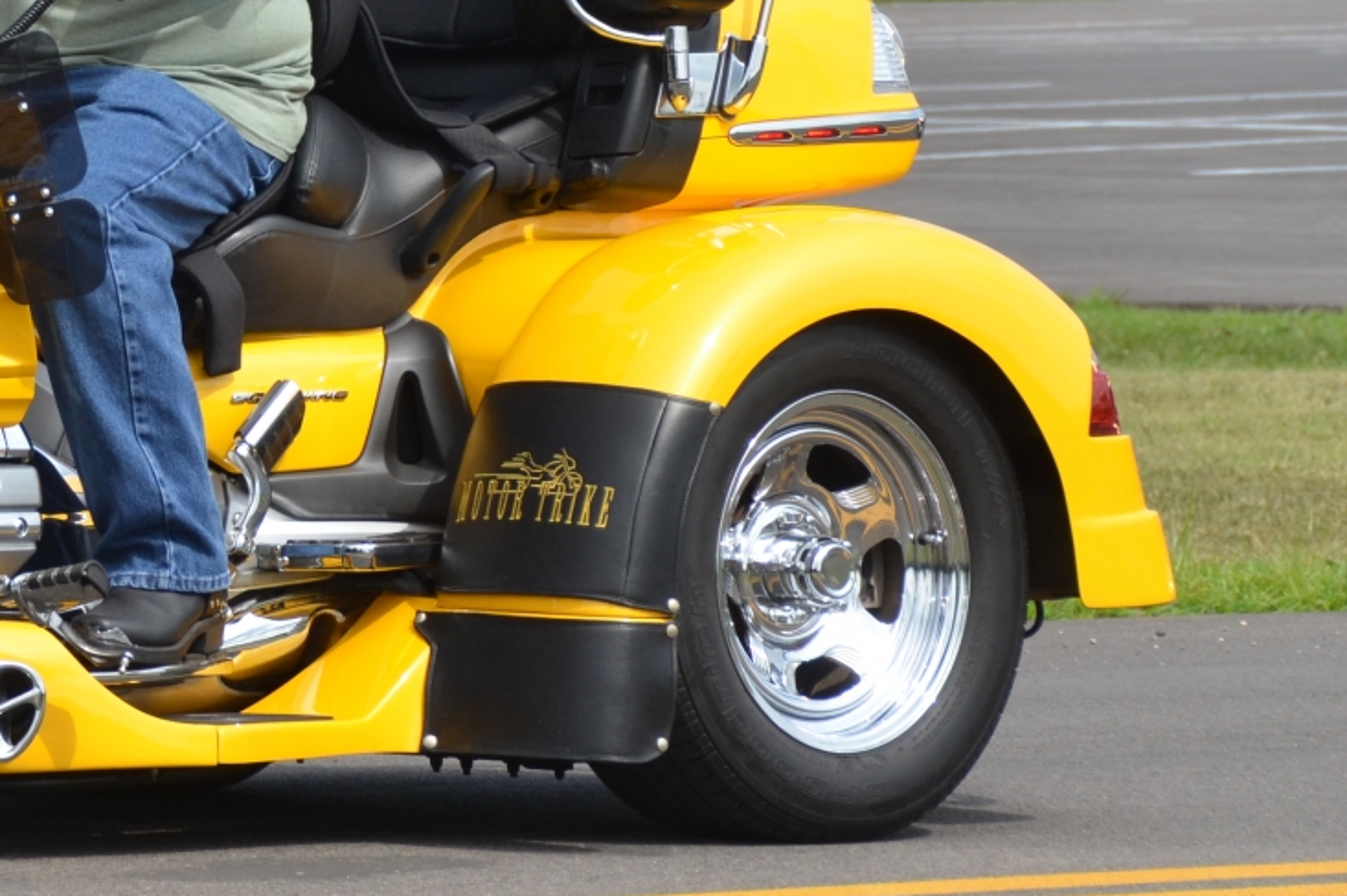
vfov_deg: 4.1
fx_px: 12379
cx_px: -55
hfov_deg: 6.2
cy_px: -152
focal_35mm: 331
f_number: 8
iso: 400
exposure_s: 1/1000
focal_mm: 90
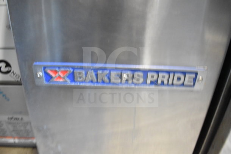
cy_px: 77
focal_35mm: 27
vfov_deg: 48.0
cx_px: 116
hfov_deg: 67.4
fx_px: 173
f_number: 3.5
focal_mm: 18
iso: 6400
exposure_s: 1/30
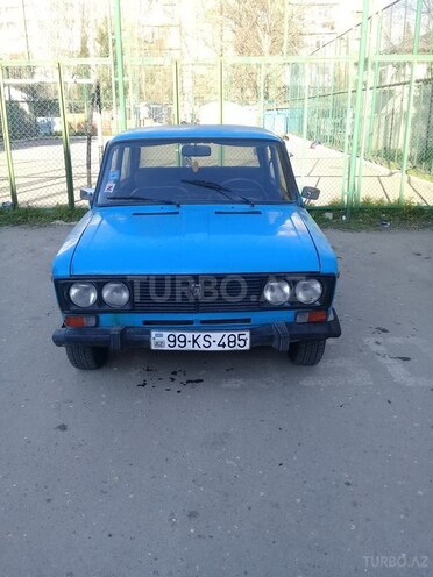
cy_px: 288
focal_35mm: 31
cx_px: 216
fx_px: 517
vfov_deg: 58.4
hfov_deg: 45.4
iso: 50
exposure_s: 1/262
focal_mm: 3.3
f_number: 2.2
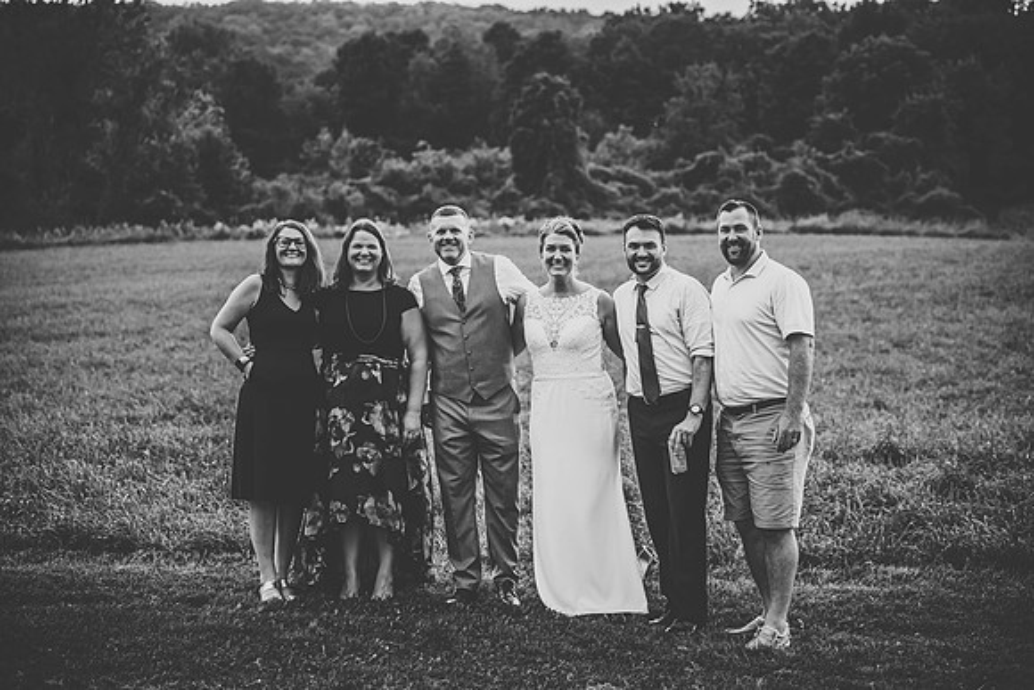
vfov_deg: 18.2
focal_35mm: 75
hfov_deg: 27.0
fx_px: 2155
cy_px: 345
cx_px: 517
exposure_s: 1/100
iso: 640
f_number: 2.8
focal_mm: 75
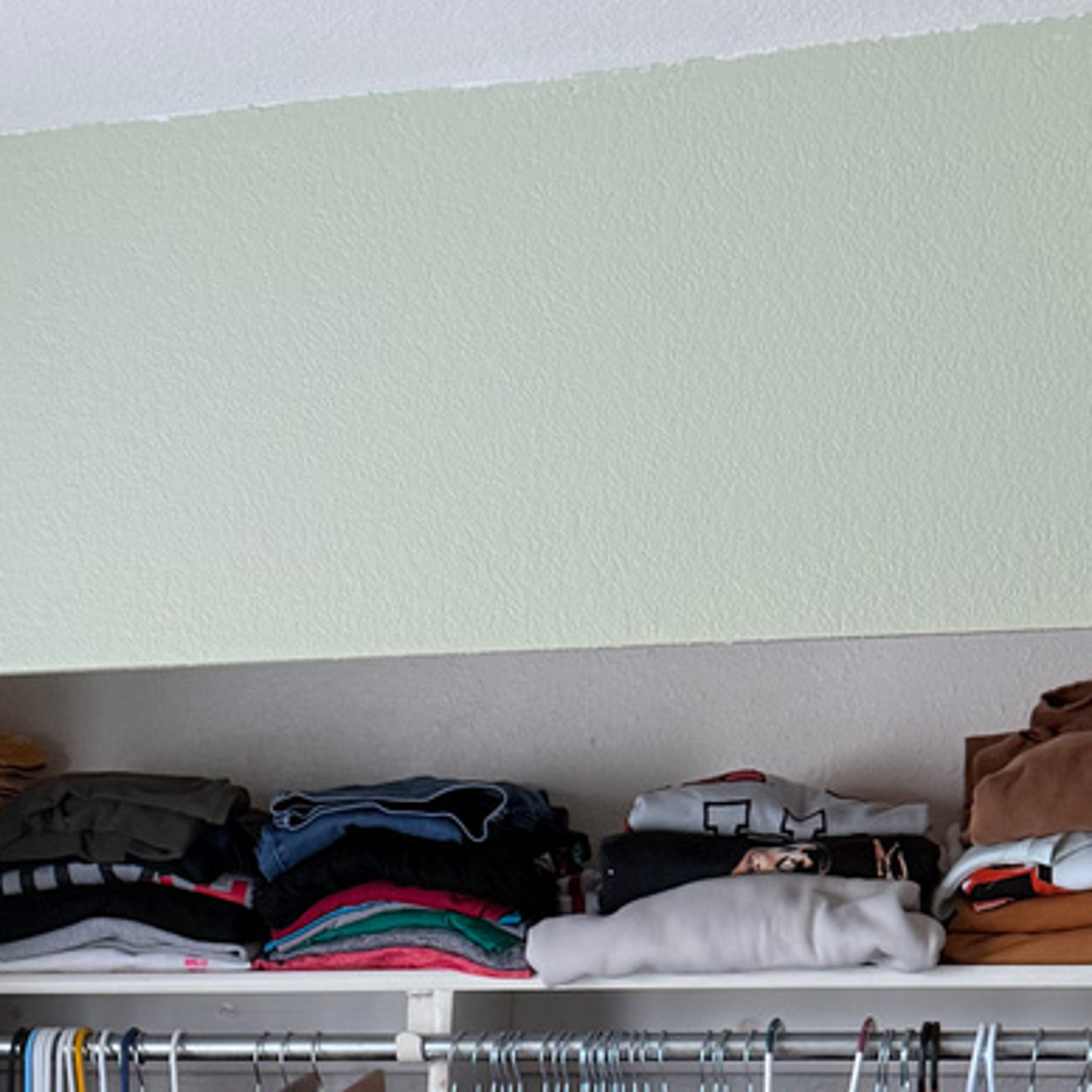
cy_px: 1765
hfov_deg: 19.9
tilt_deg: -14.8
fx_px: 2998
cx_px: -37
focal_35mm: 84
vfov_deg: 17.8
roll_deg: -0.8
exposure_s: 1/121
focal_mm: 6.76
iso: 100
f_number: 1.78
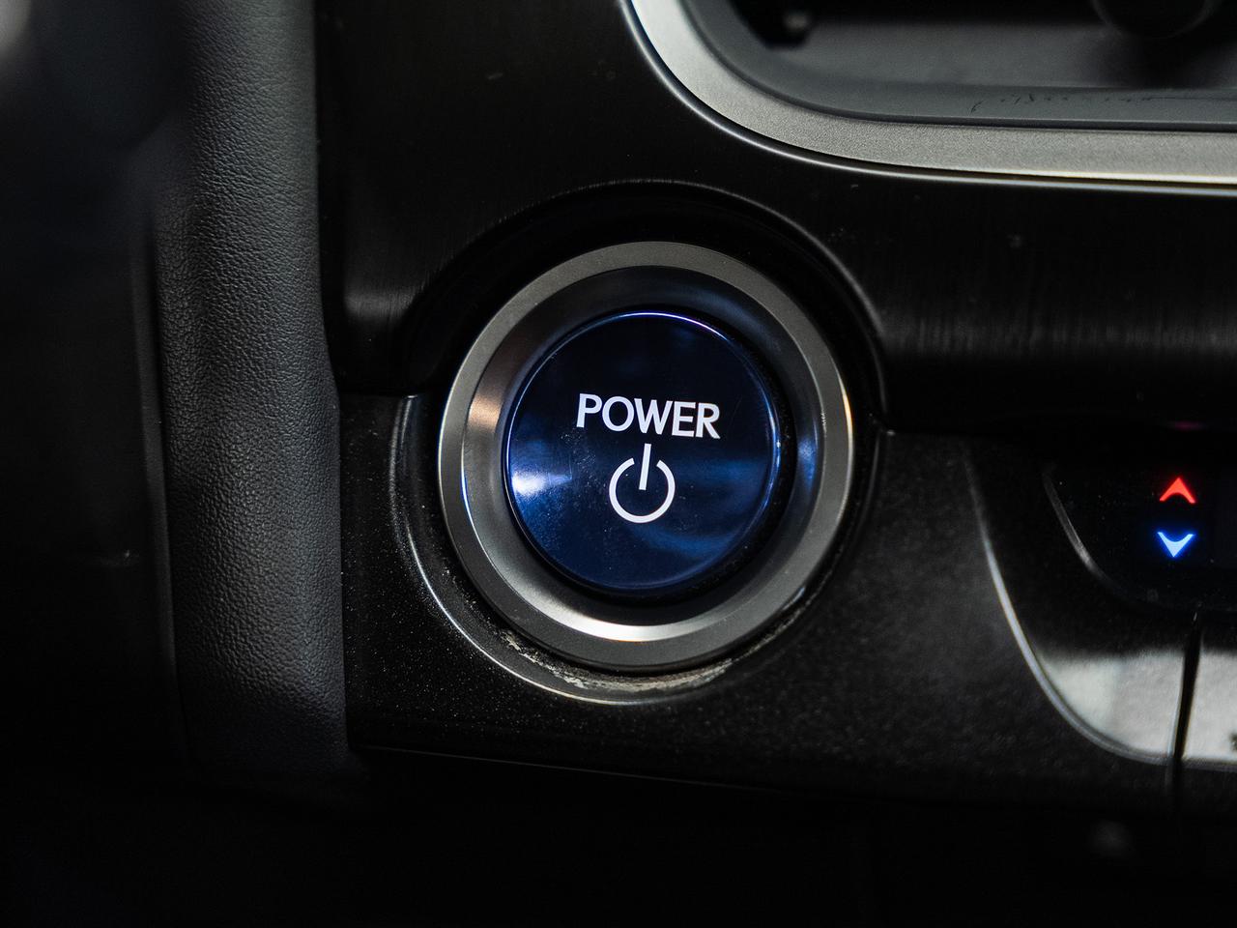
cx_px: 713
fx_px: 2769
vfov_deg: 19.0
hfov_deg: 25.2
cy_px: 469
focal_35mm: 77
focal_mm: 59.9
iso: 1000
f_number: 4
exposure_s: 1/50
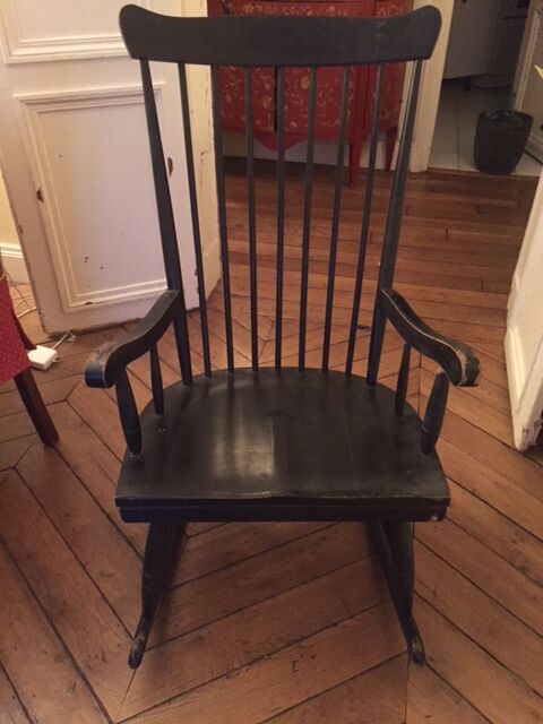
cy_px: 362
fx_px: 607
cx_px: 272
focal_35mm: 29
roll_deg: +0.8
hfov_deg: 48.2
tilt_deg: -35.6
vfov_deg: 61.7
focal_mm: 4.15
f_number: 2.2
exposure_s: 1/17
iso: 400
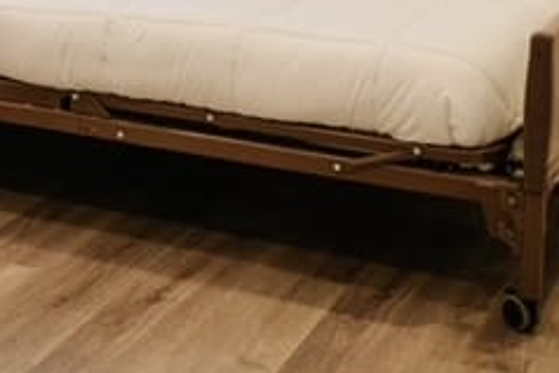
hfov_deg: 21.4
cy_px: -113
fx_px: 1460
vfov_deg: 14.0
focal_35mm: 94
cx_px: 110
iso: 640
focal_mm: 35
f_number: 2.5
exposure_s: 1/200
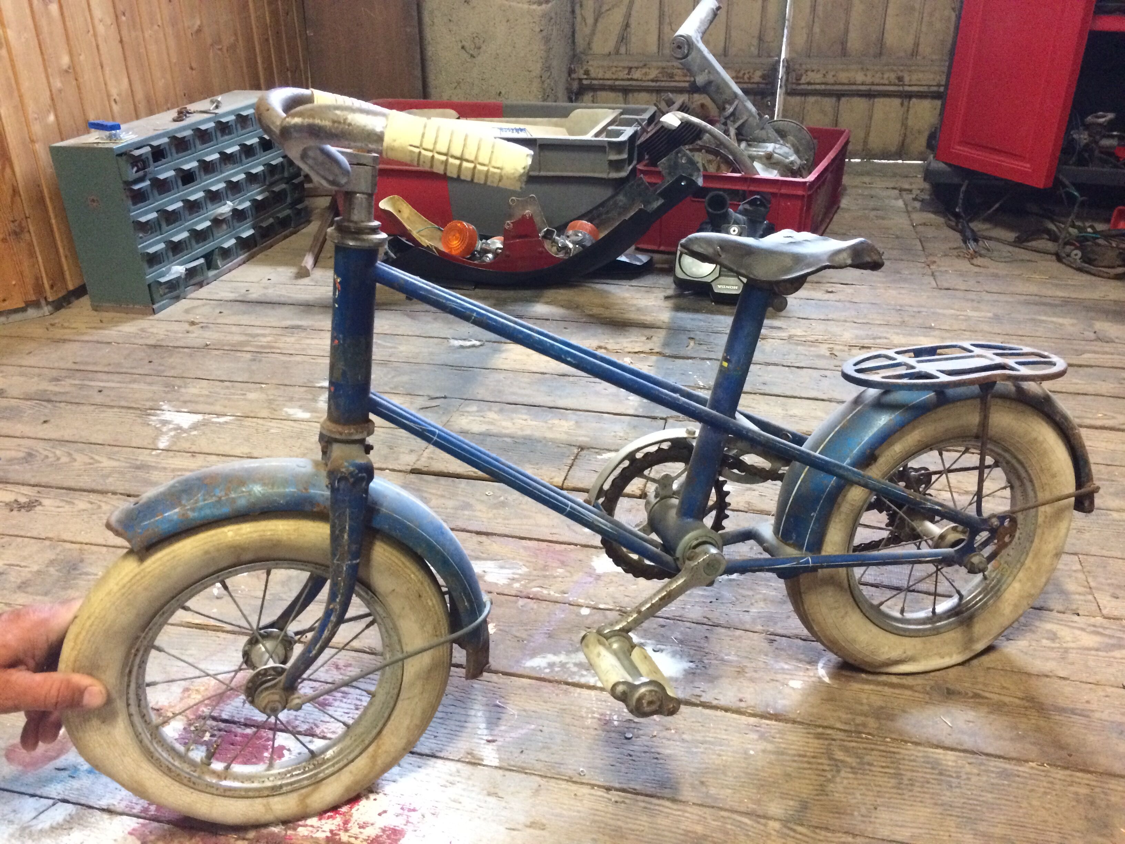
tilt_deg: -26.2
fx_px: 942
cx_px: 562
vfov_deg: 48.2
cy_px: 422
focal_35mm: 29
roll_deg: +0.8
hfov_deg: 61.7
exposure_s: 1/25
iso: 320
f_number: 2.2
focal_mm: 4.15
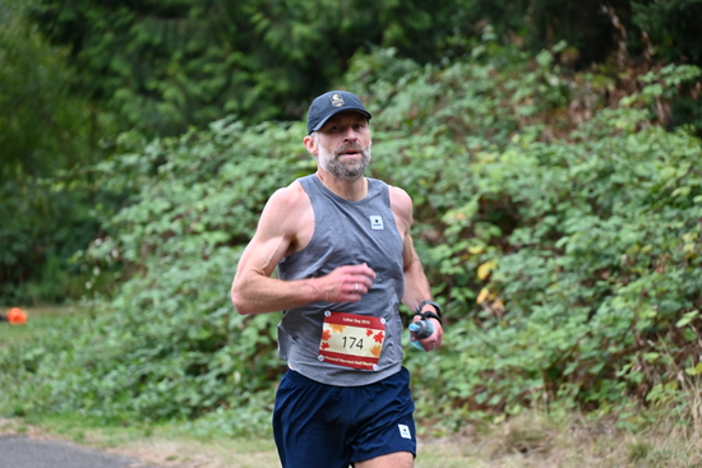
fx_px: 3901
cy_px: 234
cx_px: 351
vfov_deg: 6.9
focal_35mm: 200
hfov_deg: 10.3
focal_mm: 200
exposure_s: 1/250
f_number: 6.3
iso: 2000
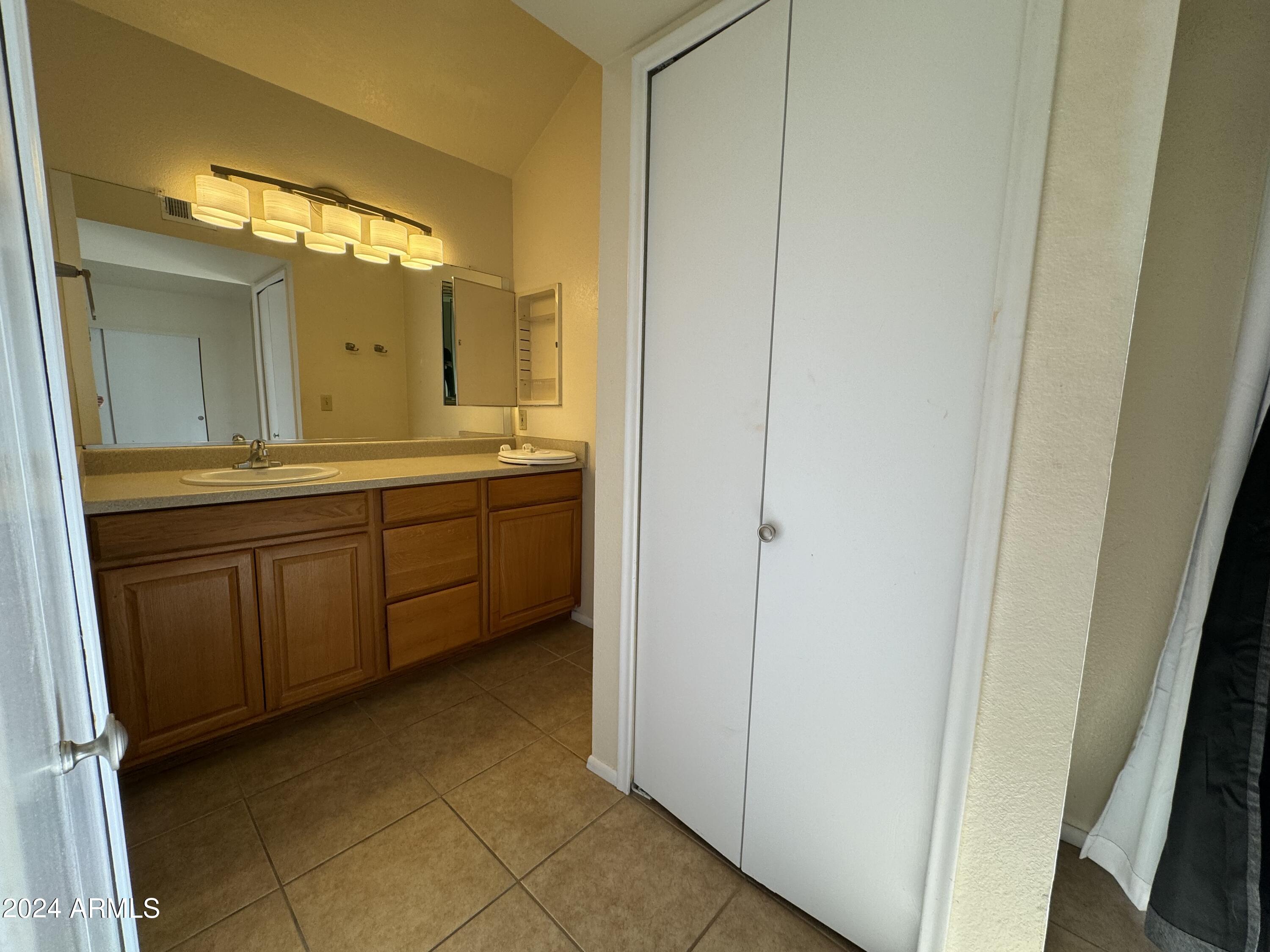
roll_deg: -1.6
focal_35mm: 14
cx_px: 635
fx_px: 514
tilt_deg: -7.6
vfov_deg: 85.7
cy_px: 476
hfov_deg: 102.1
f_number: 2.2
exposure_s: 1/120
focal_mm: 2.22
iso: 64
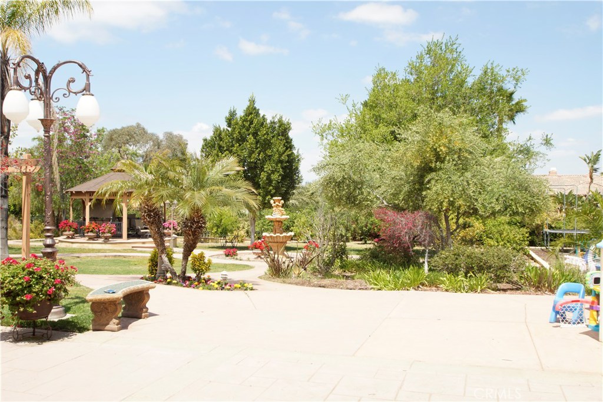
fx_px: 603
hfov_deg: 53.1
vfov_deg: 36.9
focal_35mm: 36
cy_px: 201
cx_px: 302
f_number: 8
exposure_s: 1/125
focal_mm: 24
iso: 100
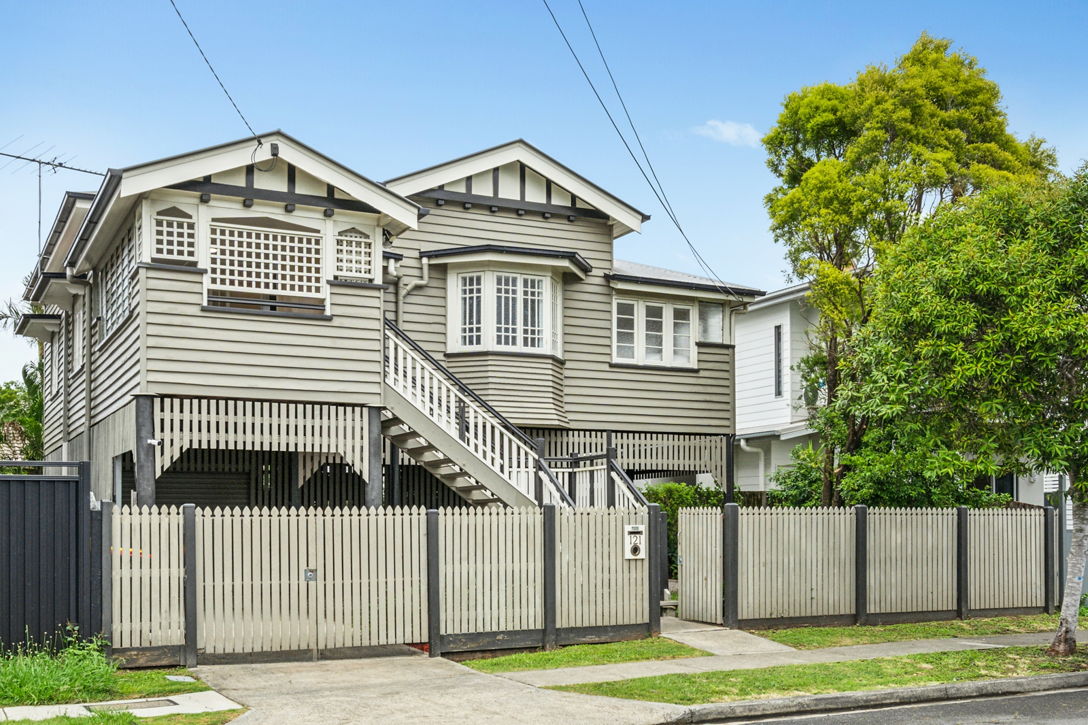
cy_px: 362
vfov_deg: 34.2
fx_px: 1178
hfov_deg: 49.6
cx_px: 544
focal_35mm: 39
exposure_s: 1/100
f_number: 11
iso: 200
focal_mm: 26
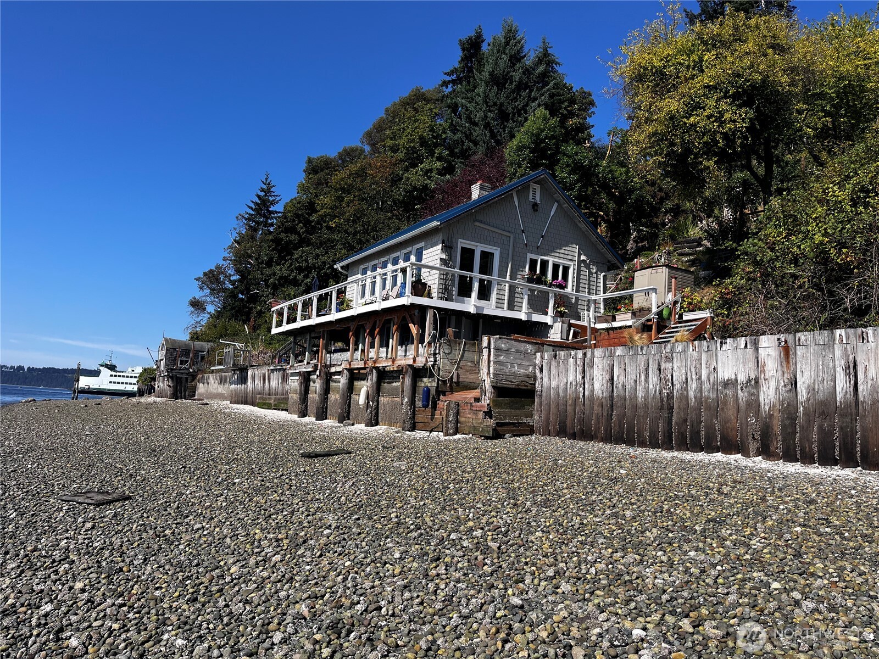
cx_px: 440
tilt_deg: +7.8
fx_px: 660
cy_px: 330
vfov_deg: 53.1
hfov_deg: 67.3
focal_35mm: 26
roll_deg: -2.9
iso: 50
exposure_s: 1/3521
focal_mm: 5.1
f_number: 1.6
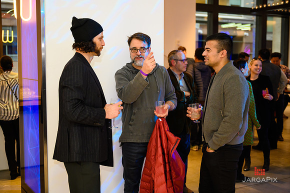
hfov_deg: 41.1
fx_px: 386
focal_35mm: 48
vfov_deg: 28.0
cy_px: 96
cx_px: 145
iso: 1250
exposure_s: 1/160
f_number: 3.2
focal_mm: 48
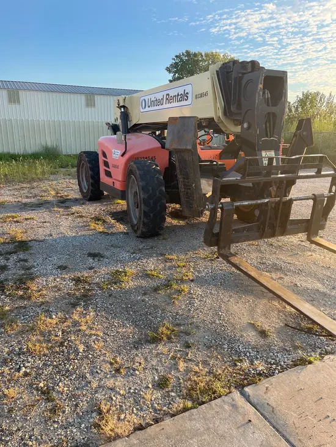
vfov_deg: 67.3
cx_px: 168
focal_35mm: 26
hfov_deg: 53.1
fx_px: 336
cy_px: 224
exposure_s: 1/534
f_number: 1.6
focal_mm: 5.1
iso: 50
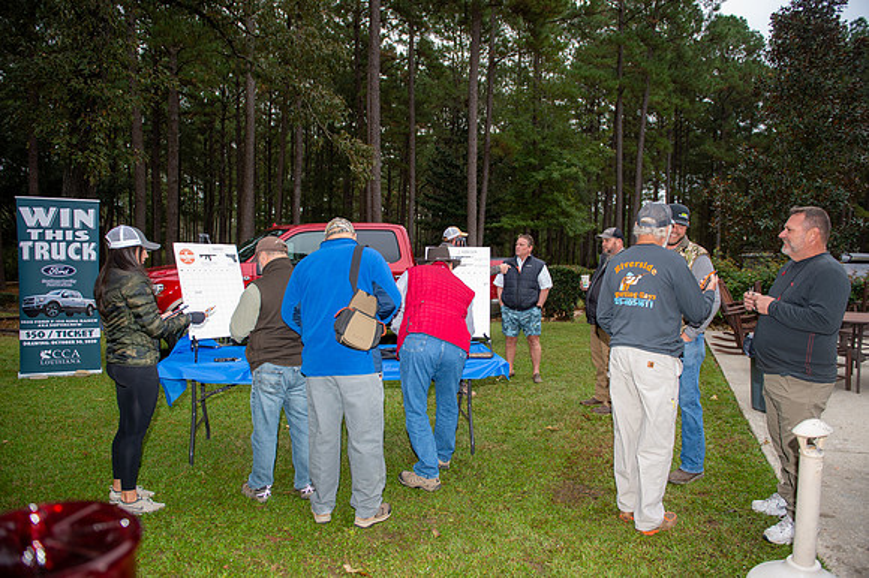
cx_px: 434
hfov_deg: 73.8
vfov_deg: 53.1
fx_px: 579
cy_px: 289
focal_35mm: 24
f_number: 3.5
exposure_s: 1/160
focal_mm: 24
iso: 400
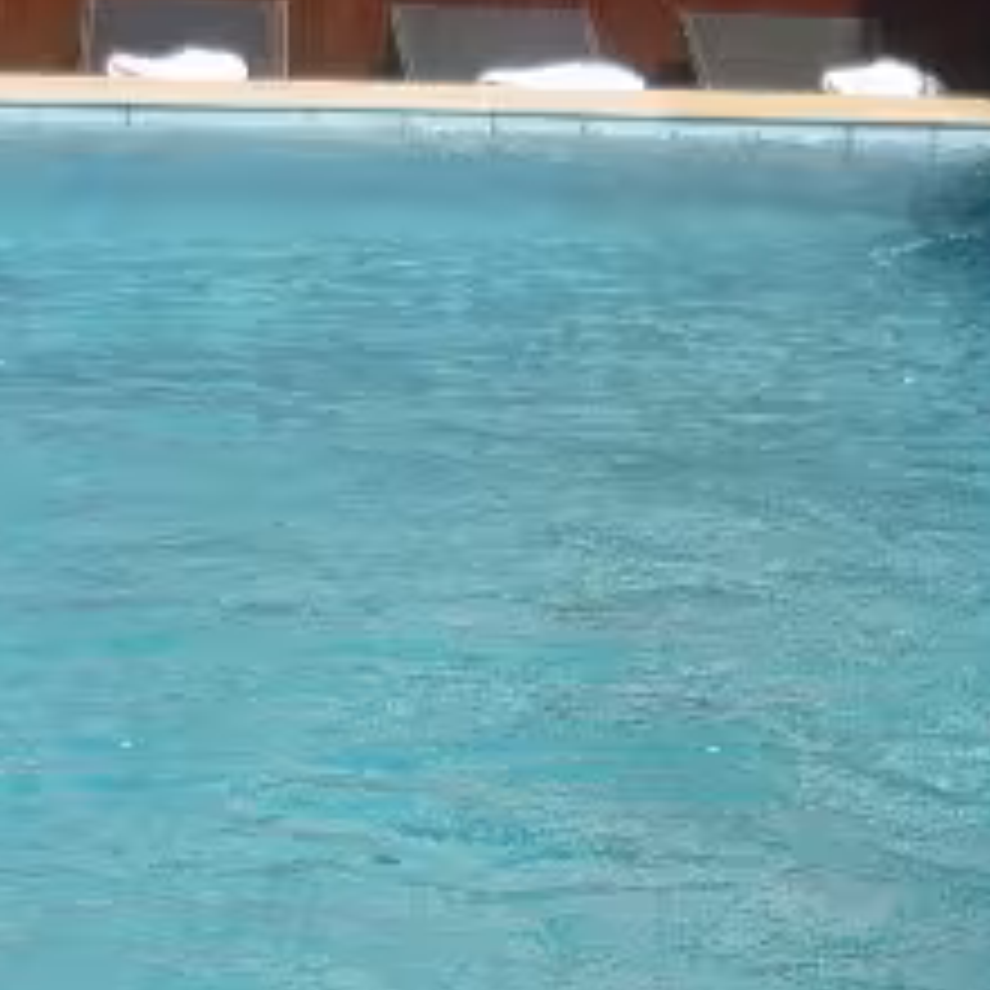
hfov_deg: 16.4
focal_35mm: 106
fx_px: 3430
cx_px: 544
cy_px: 720
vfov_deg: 16.4
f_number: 8
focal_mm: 5.5
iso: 100
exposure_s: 1/250
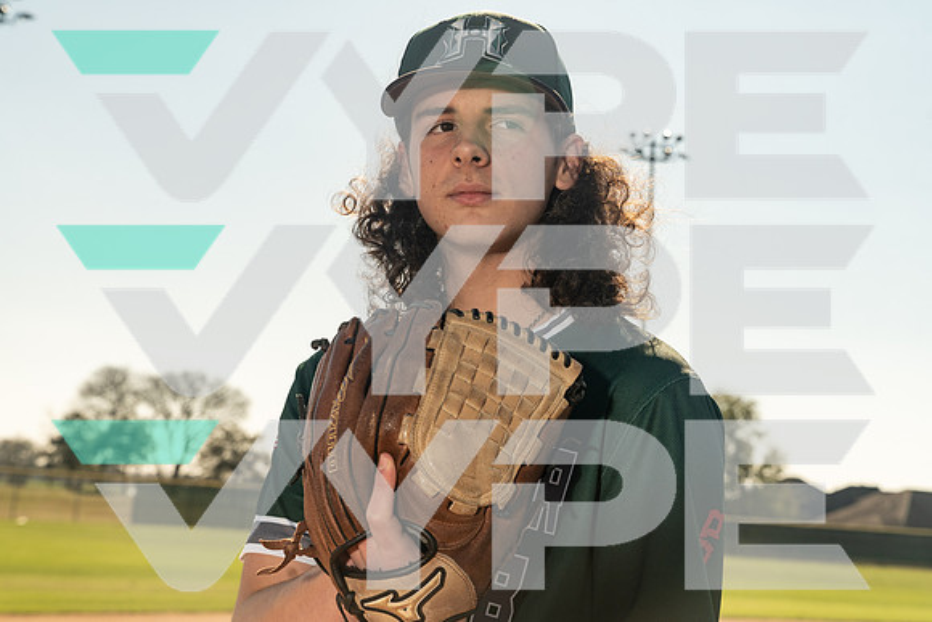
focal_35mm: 57
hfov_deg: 35.0
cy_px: 311
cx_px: 466
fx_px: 1476
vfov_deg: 23.8
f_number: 7.1
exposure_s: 1/200
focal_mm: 57
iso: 500
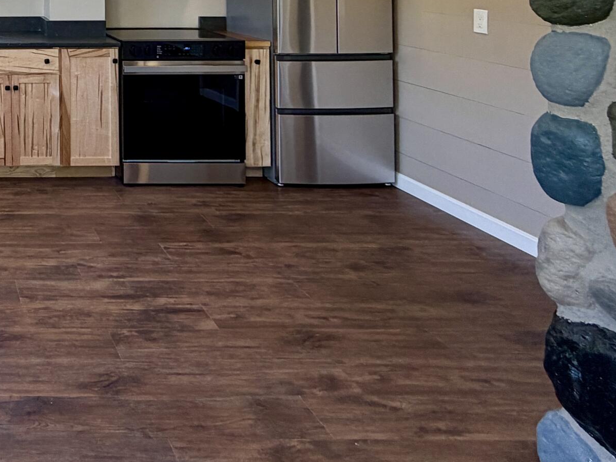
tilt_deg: -0.2
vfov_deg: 35.1
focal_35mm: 35
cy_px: -42
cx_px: -71
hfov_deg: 41.3
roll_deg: +0.5
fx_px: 623
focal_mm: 2.22
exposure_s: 1/120
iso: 125
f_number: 2.2
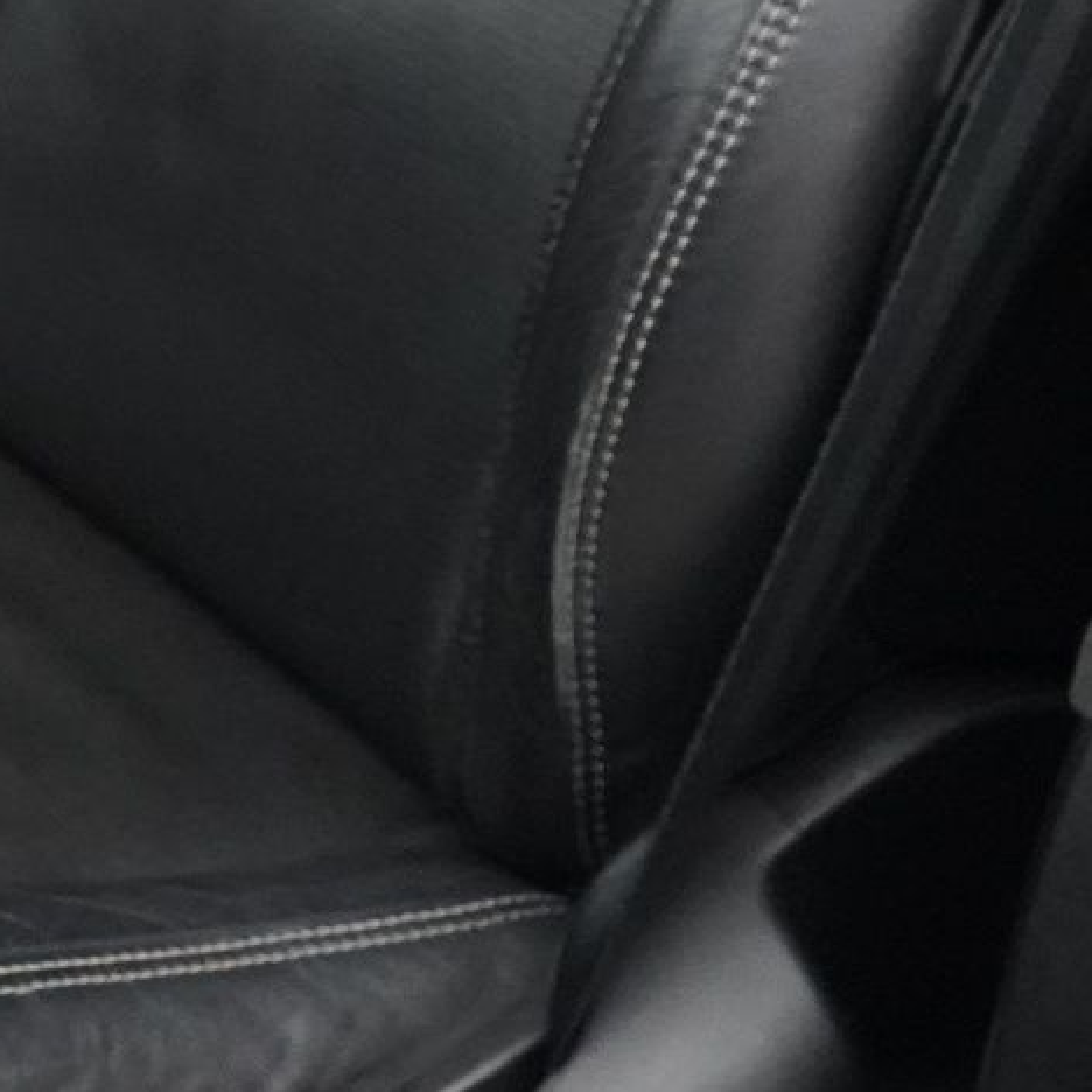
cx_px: -618
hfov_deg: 12.9
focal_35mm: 127
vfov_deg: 12.9
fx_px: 4533
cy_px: -601
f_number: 3.5
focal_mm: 28
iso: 8000
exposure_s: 1/160
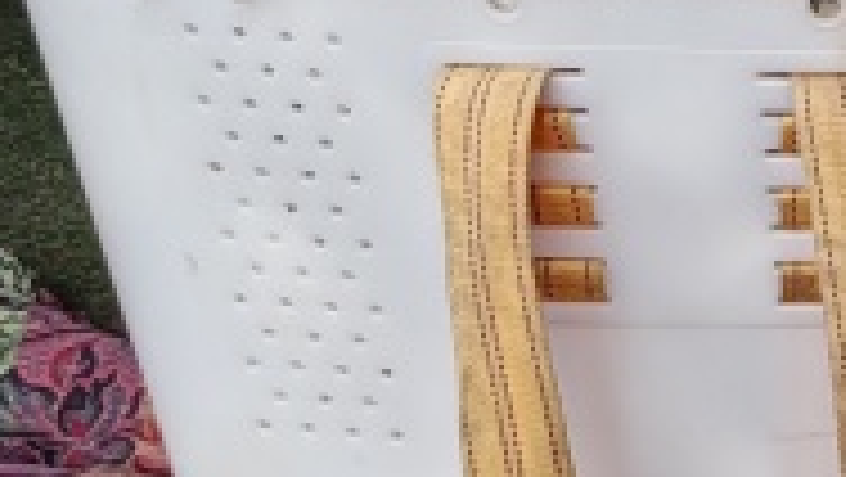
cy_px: 115
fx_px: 3748
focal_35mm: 167
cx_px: 1746
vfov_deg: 7.3
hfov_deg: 11.5
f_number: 1.9
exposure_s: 1/1464
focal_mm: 5.52
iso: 50
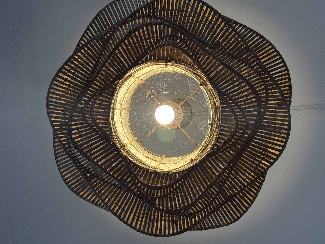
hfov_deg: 36.8
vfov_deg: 28.0
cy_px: 122
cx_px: 162
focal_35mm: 52
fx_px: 488
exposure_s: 1/50
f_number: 1.6
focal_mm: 5.96
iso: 80
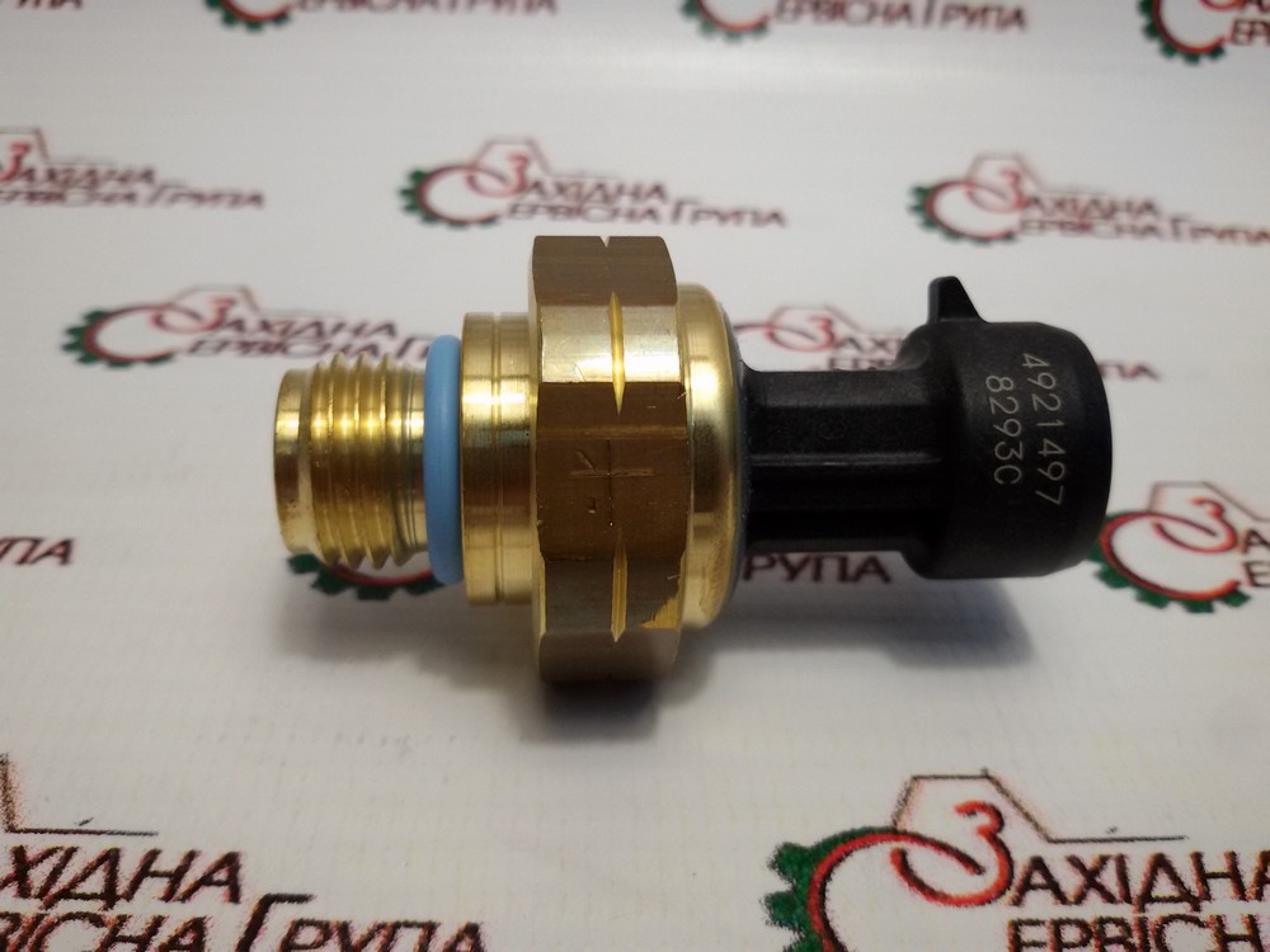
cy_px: 476
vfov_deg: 45.4
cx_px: 635
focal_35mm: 31
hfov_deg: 58.4
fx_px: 1137
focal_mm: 2.93
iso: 80
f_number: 2.4
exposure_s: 1/100
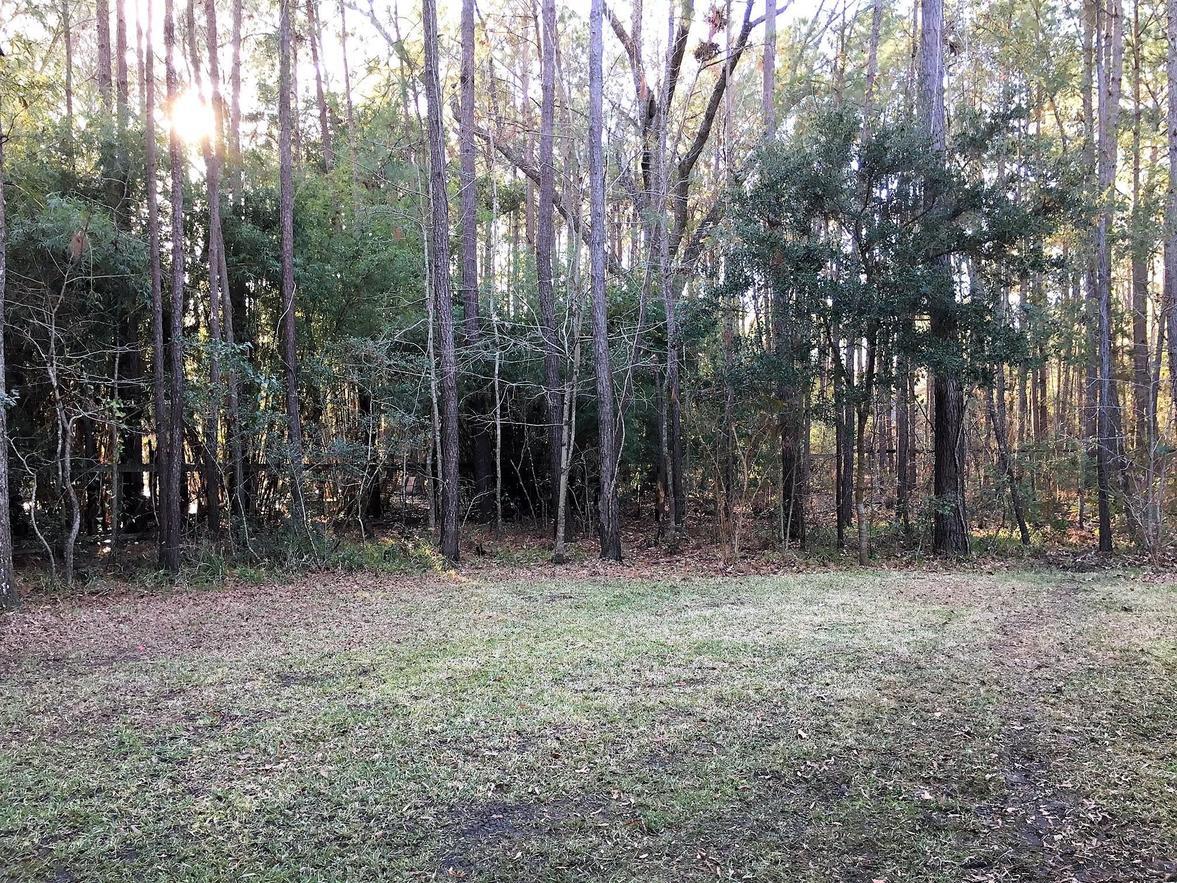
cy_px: 442
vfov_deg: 48.2
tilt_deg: +1.3
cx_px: 588
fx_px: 986
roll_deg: +0.7
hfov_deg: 61.7
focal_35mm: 29
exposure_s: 1/30
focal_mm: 4.15
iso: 25
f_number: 2.2
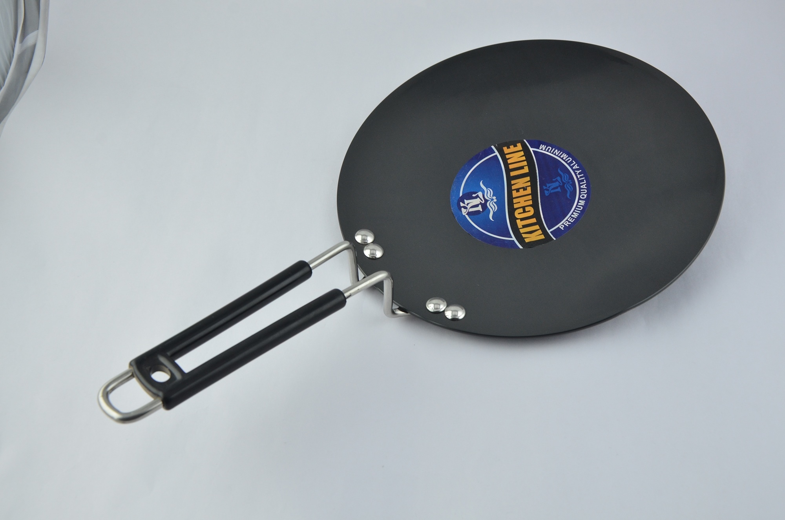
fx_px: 979
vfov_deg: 29.7
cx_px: 392
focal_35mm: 45
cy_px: 260
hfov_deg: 43.7
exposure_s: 1/50
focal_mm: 30
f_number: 8
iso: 500
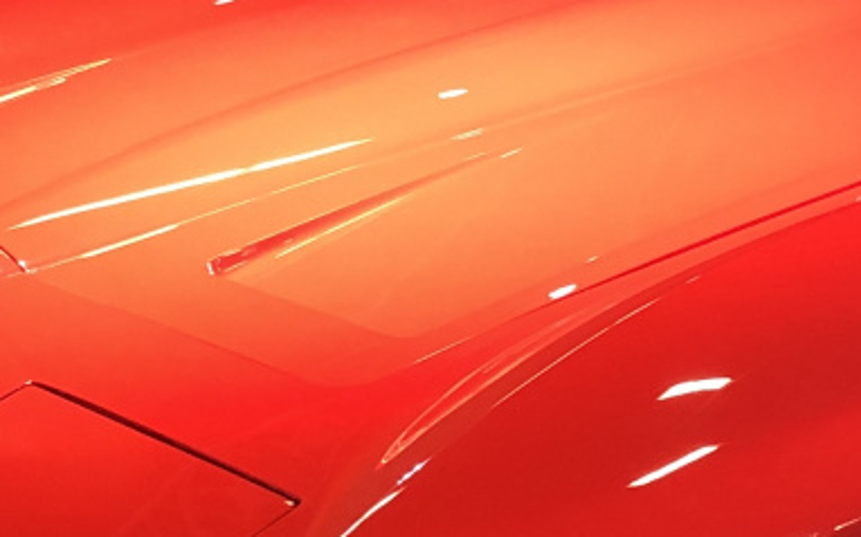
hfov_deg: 16.6
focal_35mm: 124
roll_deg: -0.8
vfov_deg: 10.5
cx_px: 809
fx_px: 2908
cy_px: 146
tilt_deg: -13.5
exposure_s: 1/17
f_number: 1.8
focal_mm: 3.99
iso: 50
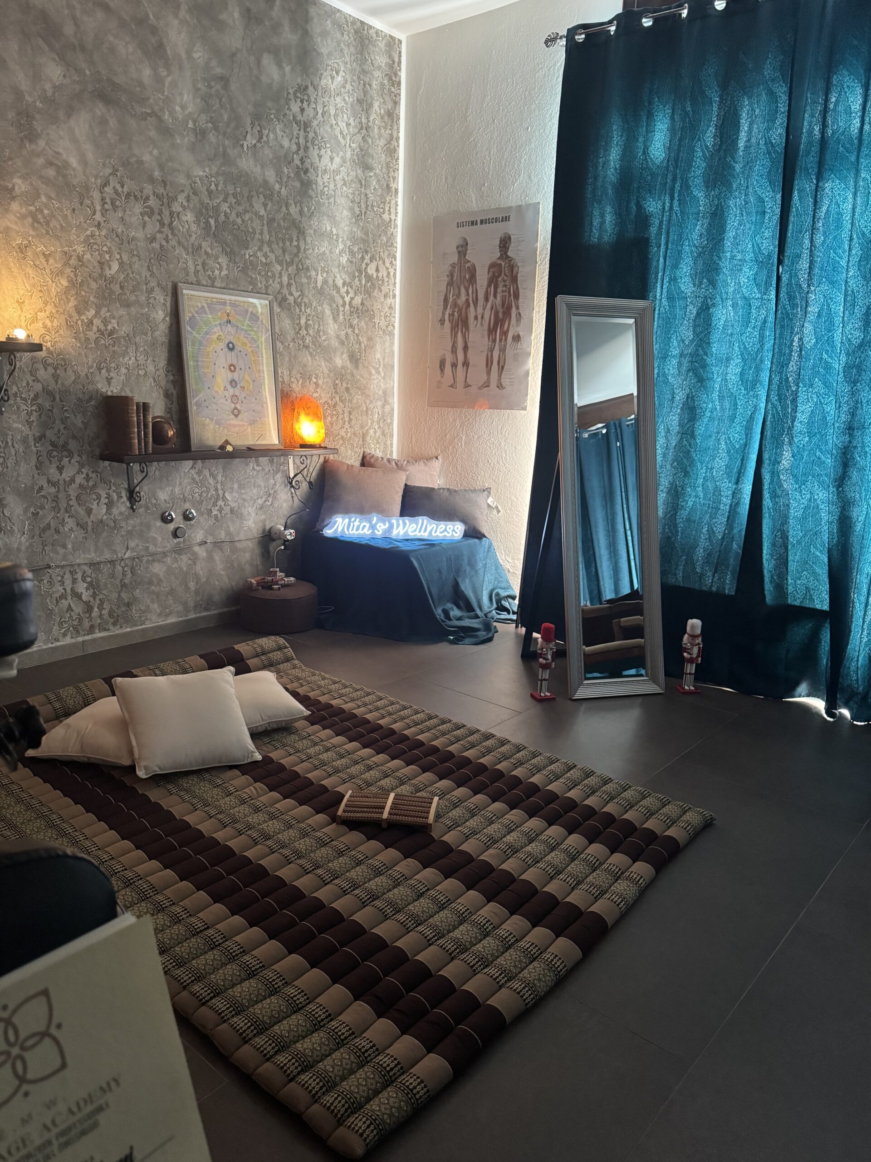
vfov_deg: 71.6
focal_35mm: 24
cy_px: 581
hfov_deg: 56.8
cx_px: 436
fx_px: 805
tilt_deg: -13.1
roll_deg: -1.8
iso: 800
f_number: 1.78
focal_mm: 6.76
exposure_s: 1/50
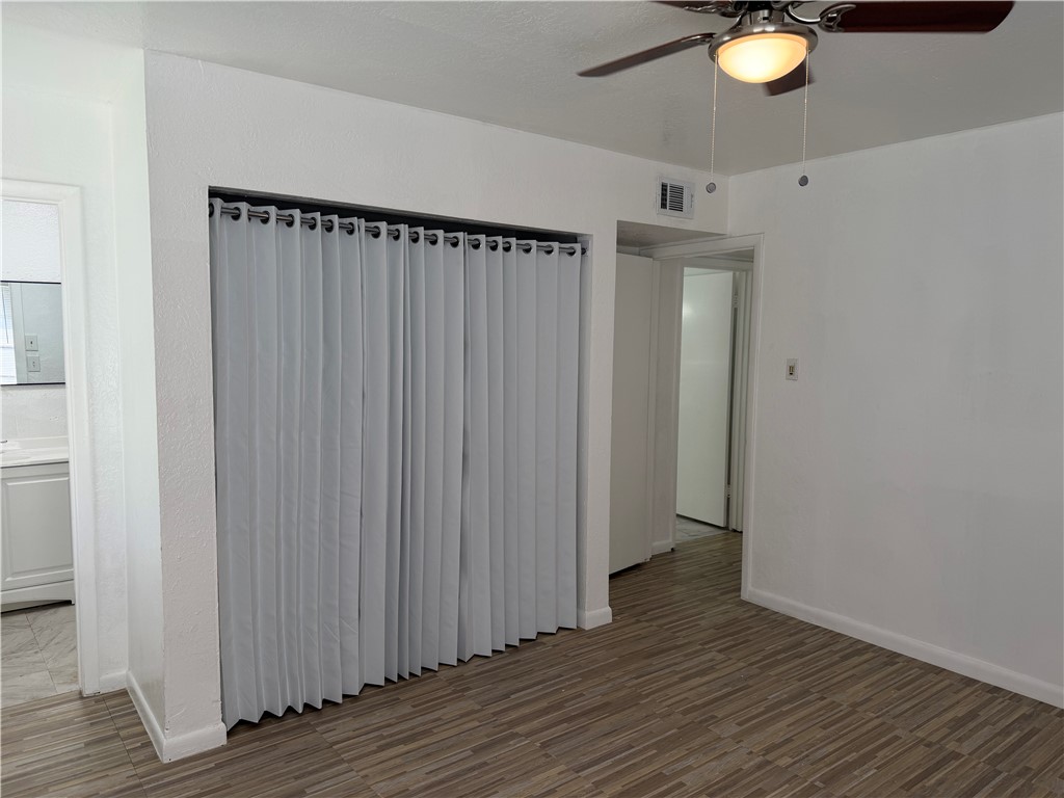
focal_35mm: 24
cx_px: 532
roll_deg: -0.8
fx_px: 738
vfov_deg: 56.8
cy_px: 399
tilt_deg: -4.6
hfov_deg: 71.6
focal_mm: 6.76
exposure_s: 1/138
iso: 64
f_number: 1.78
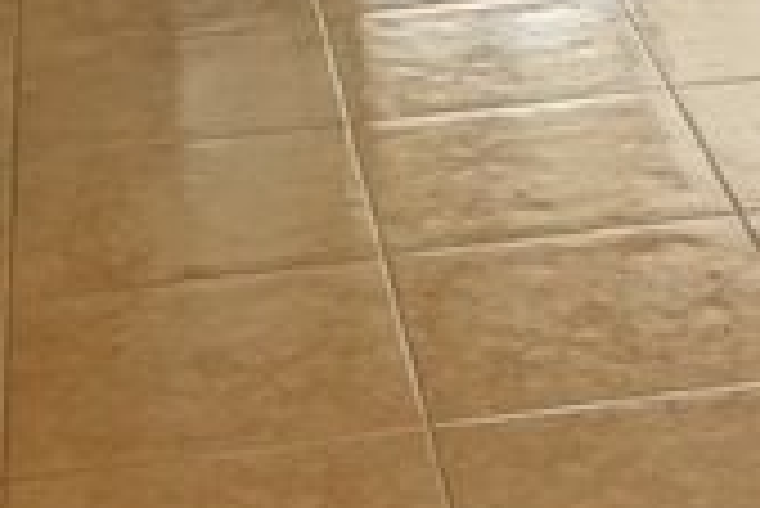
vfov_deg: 8.7
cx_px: 778
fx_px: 3000
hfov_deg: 14.2
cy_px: -731
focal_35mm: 142
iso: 400
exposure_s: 1/10
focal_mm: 9
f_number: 7.1
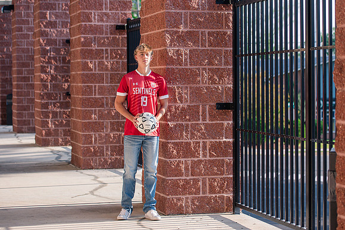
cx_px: 229
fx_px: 889
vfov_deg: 14.7
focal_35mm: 93
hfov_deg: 21.9
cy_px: 104
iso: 200
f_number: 2.8
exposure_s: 1/1250
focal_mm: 70
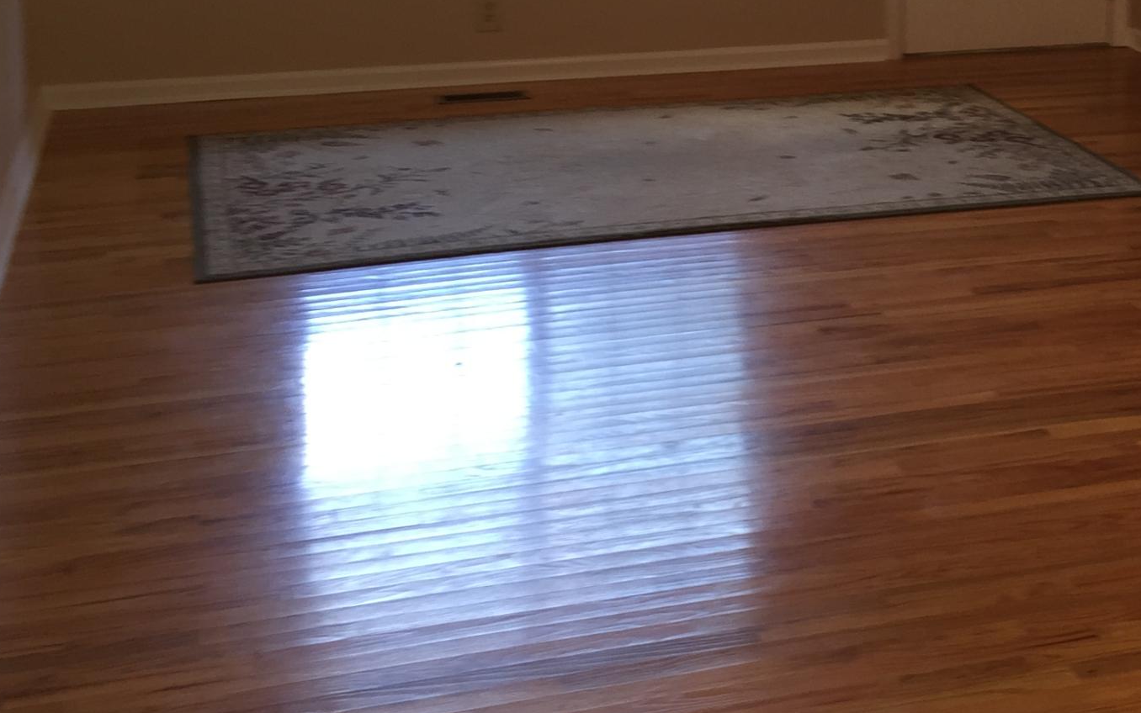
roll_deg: -2.0
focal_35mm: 68
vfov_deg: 18.8
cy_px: 80
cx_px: 1115
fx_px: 2115
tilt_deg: -12.0
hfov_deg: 28.5
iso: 32
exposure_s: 1/30
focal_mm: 4.15
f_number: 2.2
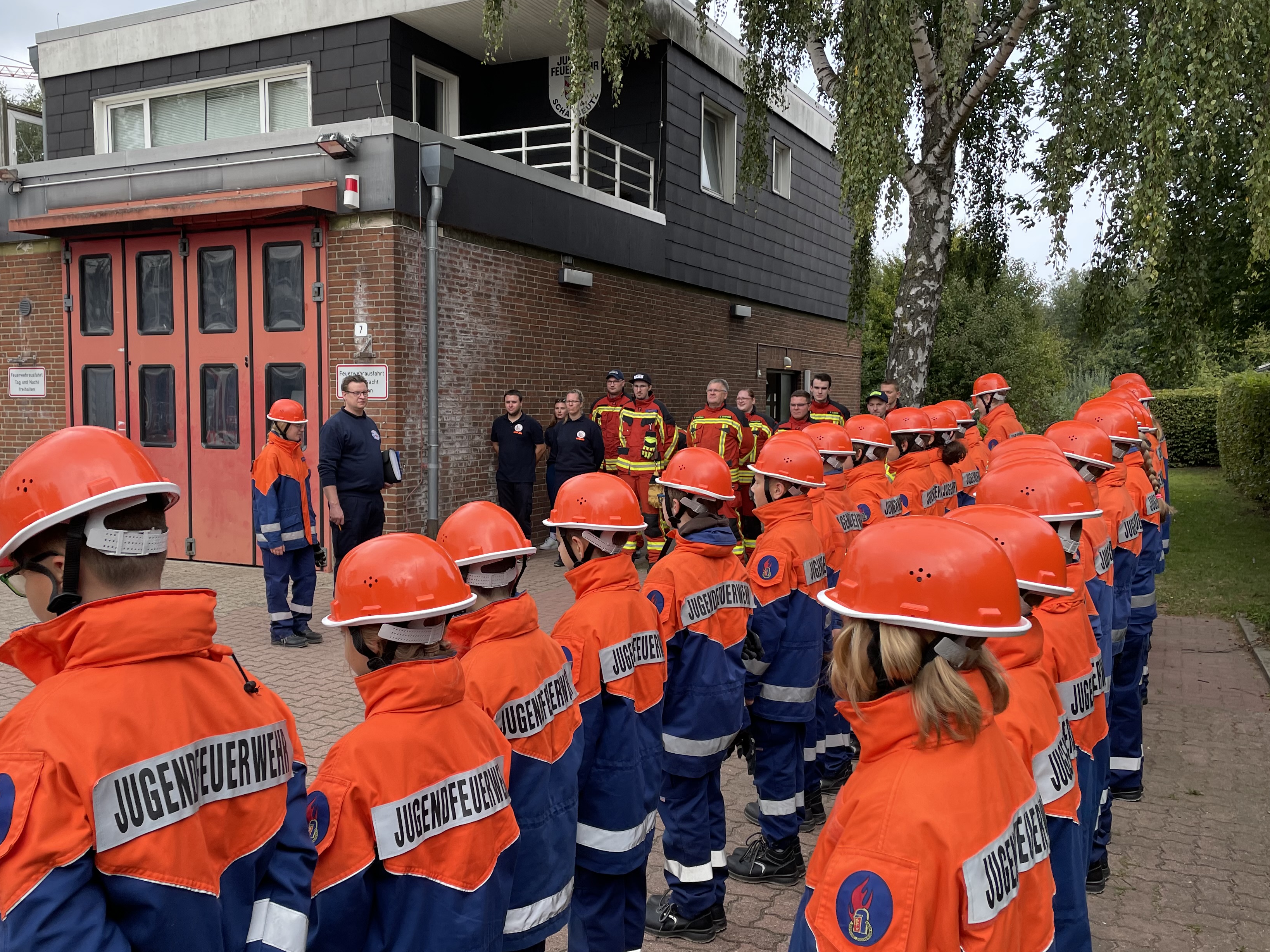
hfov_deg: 56.7
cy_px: 480
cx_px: 568
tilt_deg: -3.1
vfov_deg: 44.2
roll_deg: +0.1
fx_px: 1174
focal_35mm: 32
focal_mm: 4.2
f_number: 1.6
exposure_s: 1/670
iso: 32
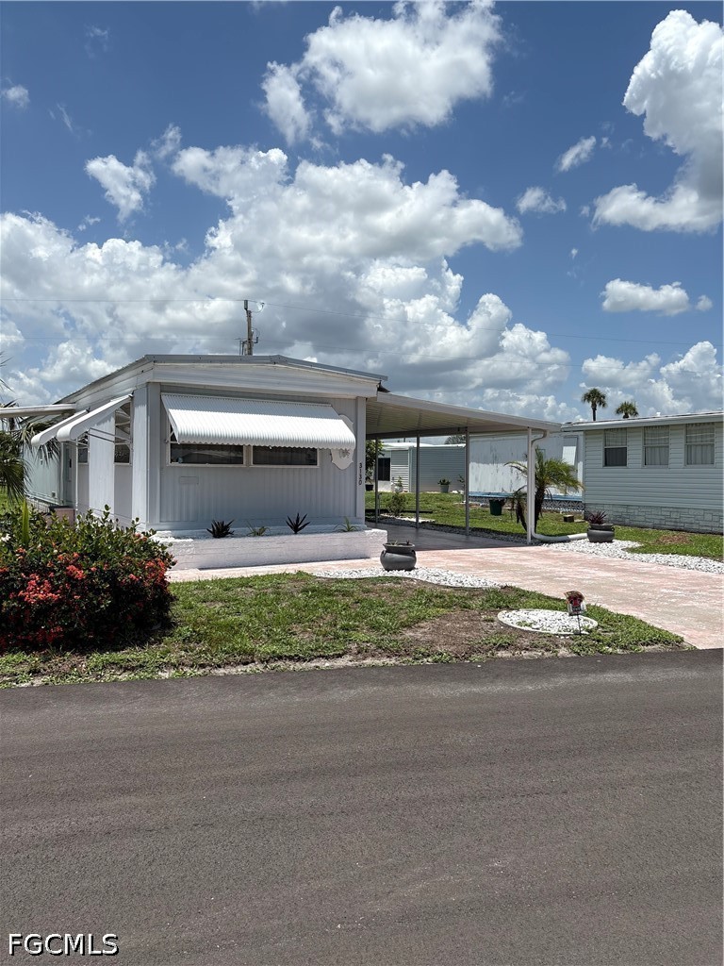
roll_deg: -0.8
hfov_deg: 53.1
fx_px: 725
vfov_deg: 67.3
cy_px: 483
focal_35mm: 26
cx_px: 362
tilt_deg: -0.7
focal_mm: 5.96
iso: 50
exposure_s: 1/6329
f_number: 1.6
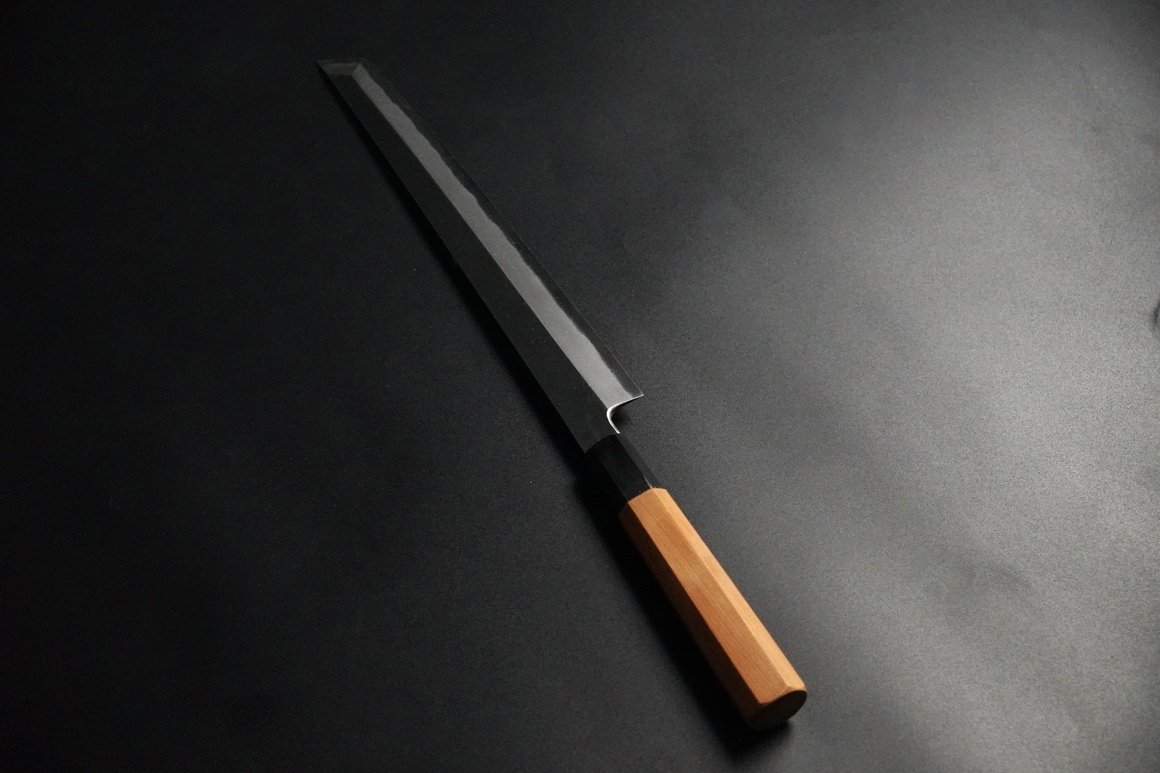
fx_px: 1890
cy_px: 386
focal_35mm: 59
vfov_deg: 23.1
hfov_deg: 34.1
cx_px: 580
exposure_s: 1/160
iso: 6400
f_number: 5
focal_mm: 39.1
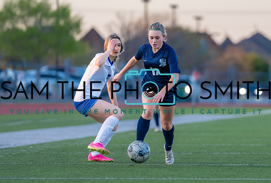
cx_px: 188
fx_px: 2521
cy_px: 74
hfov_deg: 6.2
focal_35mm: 333
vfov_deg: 4.2
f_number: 2.8
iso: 640
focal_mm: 200
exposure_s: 1/1000
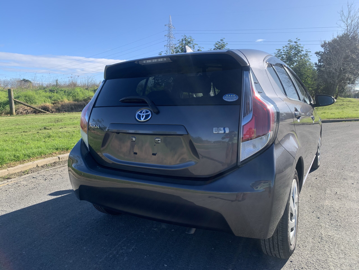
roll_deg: +0.4
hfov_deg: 67.3
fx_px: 270
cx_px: 180
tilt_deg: -6.7
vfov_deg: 53.1
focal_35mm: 26
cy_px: 135
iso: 25
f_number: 1.8
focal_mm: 4.25
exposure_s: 1/1205
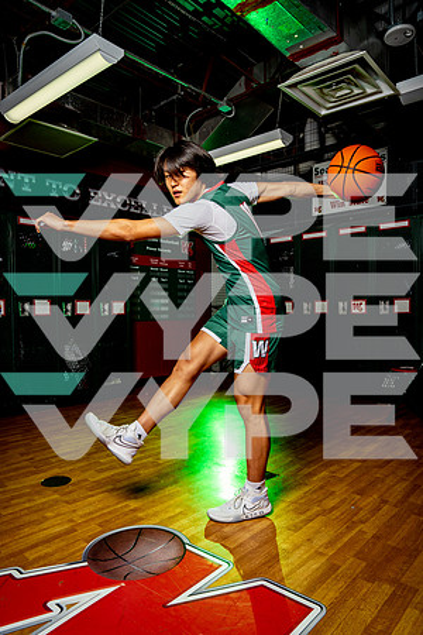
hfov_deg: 53.1
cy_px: 318
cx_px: 212
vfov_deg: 73.7
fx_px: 423
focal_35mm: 24
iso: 200
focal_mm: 24
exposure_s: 1/200
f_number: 8
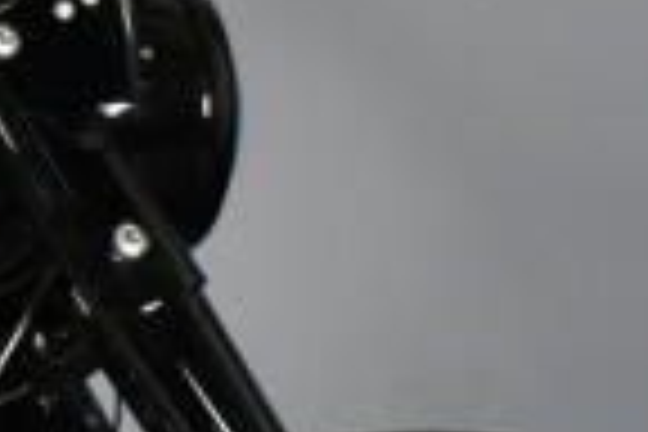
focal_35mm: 242
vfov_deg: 5.7
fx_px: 4352
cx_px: -868
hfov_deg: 7.9
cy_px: 236
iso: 3200
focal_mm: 29
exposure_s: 1/125
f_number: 7.1
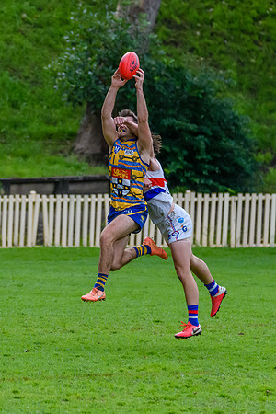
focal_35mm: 711
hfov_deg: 1.9
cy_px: 192
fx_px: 8175
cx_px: 106
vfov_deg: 2.9
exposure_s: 1/1600
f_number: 5.6
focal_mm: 300
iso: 3200
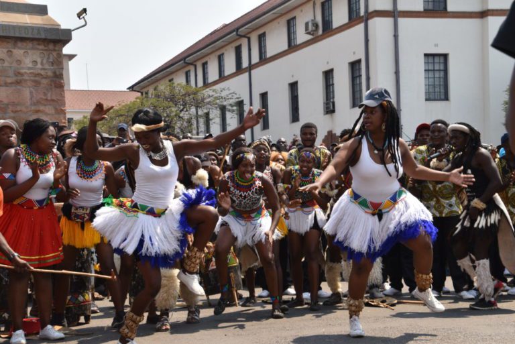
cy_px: 172
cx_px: 258
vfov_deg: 21.6
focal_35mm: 63
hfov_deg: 31.9
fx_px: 902
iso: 100
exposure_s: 1/200
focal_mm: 42
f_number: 9
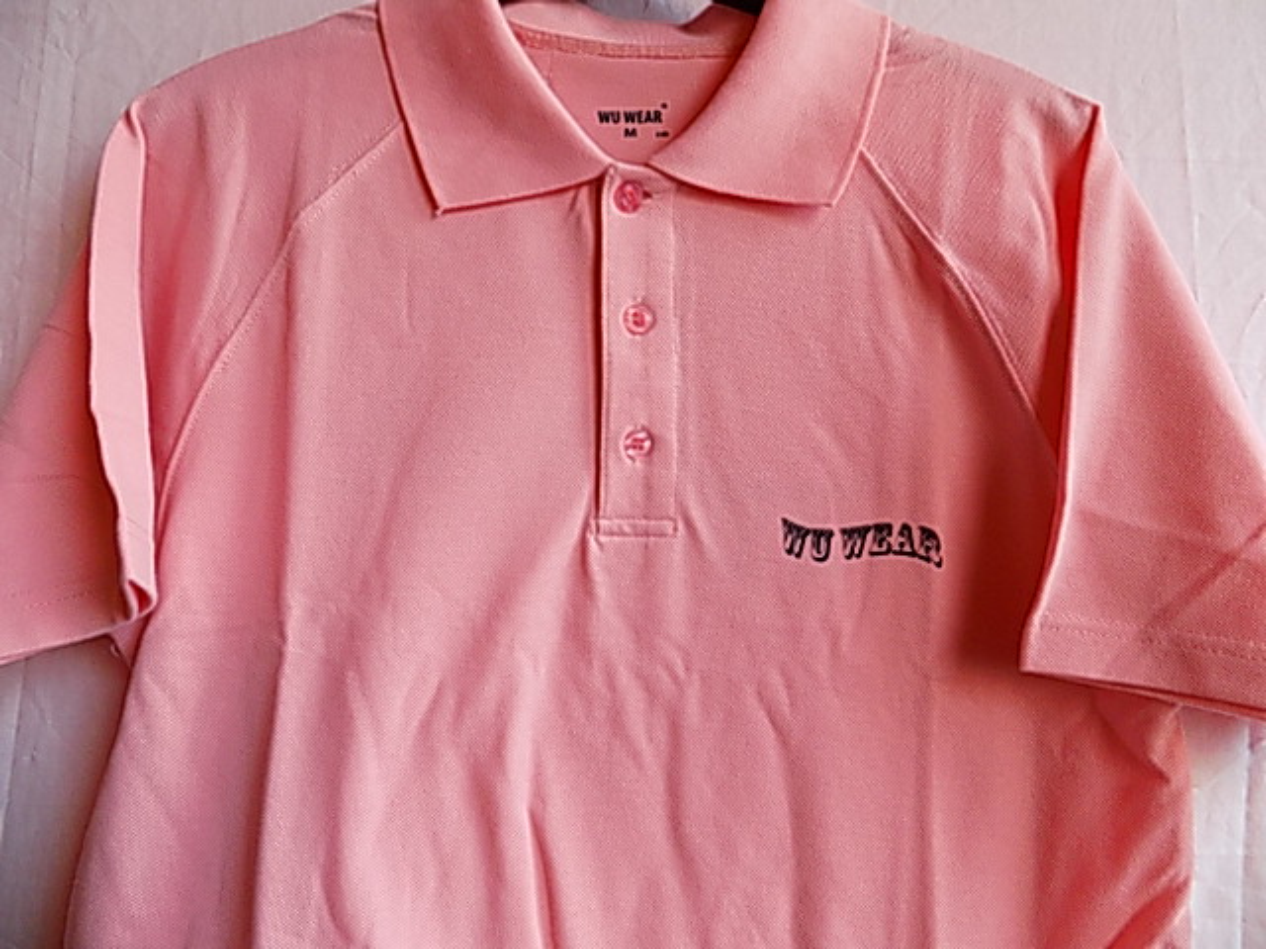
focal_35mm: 23
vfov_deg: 58.9
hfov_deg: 73.9
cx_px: 633
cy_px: 474
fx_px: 841
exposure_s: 1/30
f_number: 3.1
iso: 160
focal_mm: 4
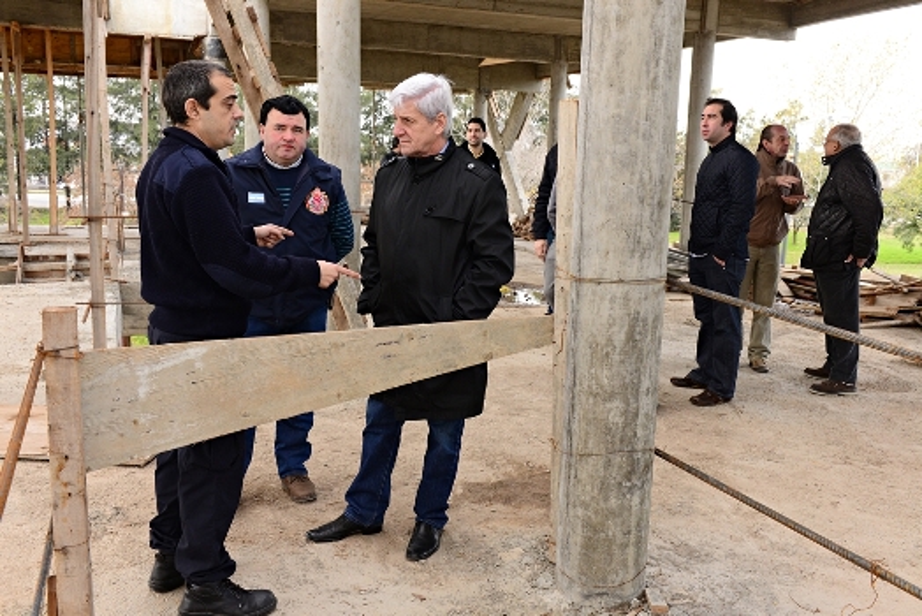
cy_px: 308
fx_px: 820
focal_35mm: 32
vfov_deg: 41.2
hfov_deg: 58.7
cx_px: 461
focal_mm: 32
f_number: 9
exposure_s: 1/200
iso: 800
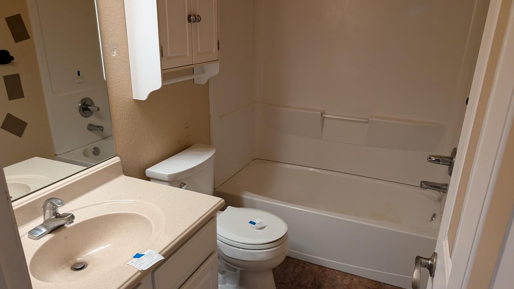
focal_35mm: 27
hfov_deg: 69.9
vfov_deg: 42.8
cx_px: 257
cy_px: 164
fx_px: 368
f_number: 1.68
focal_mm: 6.9
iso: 167
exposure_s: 1/120
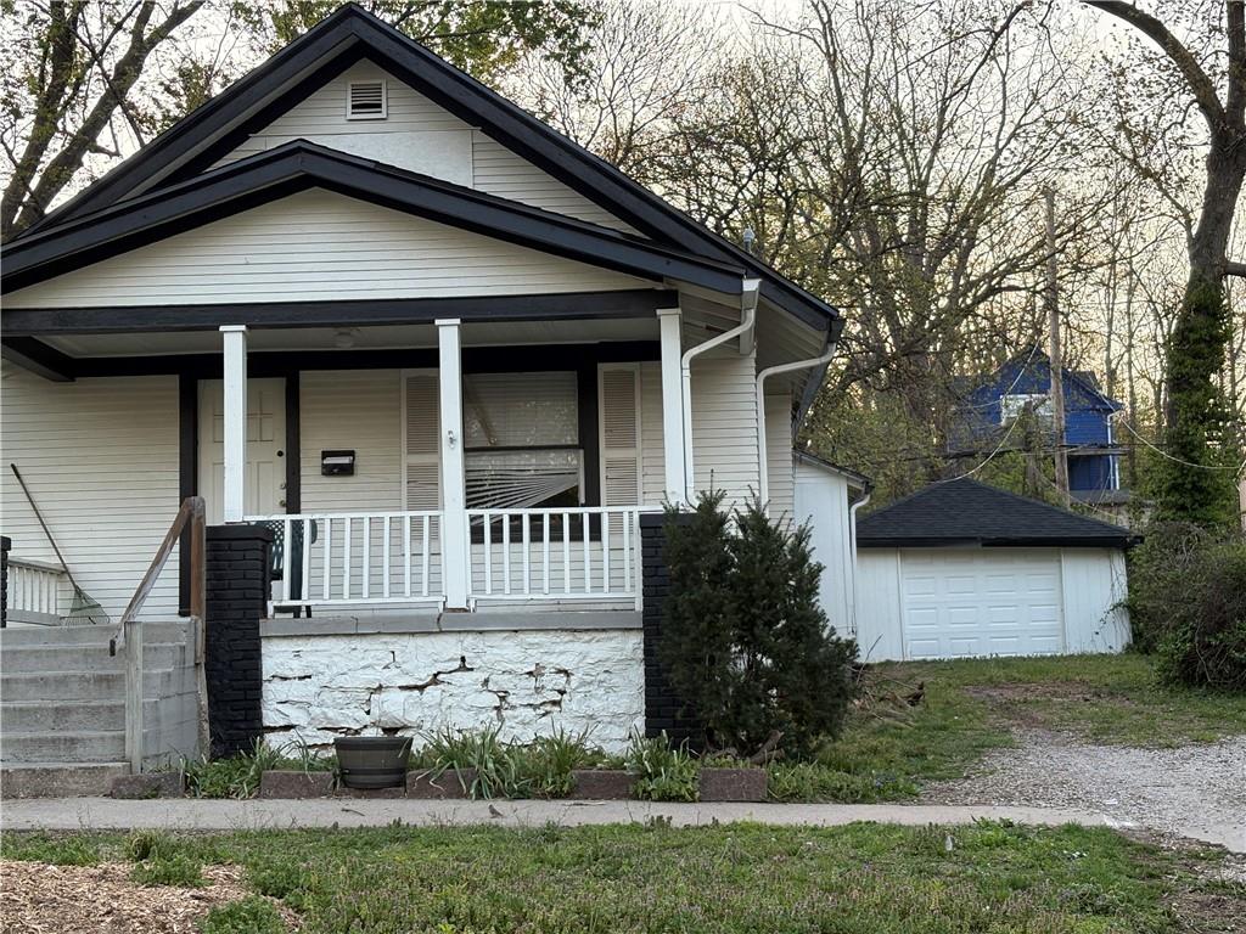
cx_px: 623
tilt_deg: +6.3
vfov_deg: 28.0
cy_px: 467
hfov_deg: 36.8
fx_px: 1872
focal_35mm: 52
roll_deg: +2.0
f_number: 1.6
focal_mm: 5.96
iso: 50
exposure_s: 1/293
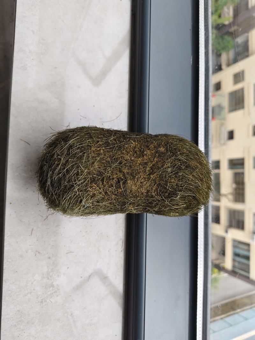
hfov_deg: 58.9
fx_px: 226
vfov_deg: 73.9
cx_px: 128
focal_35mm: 23
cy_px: 170
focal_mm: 5.56
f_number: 1.88
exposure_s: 1/105
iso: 100
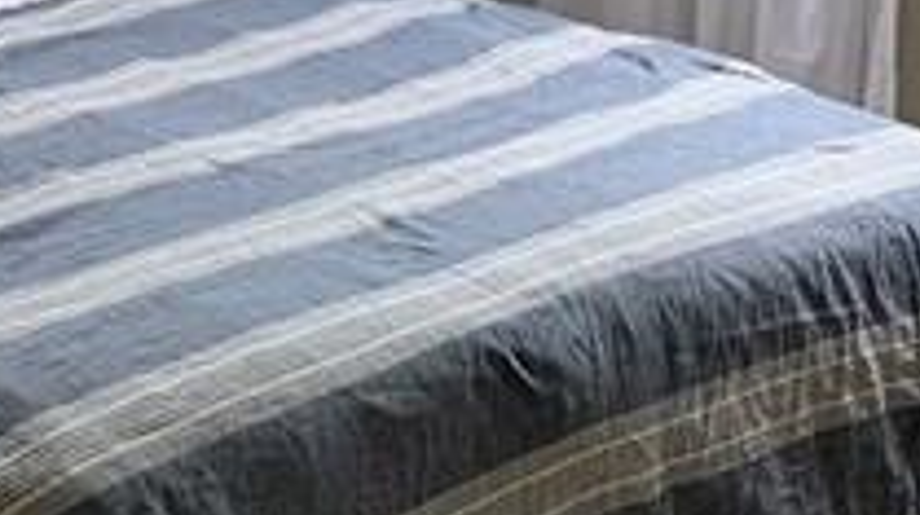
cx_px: -383
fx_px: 3387
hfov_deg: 14.6
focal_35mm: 139
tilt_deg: -13.5
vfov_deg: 8.6
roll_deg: +0.0
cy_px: -163
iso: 100
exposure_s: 1/87
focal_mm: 4.25
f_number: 1.8
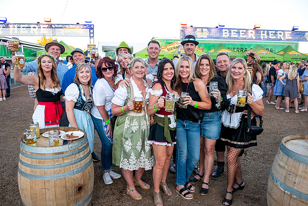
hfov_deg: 67.4
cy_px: 103
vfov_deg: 48.0
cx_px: 154
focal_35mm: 27
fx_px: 231
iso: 640
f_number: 4
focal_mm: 27
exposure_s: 1/320
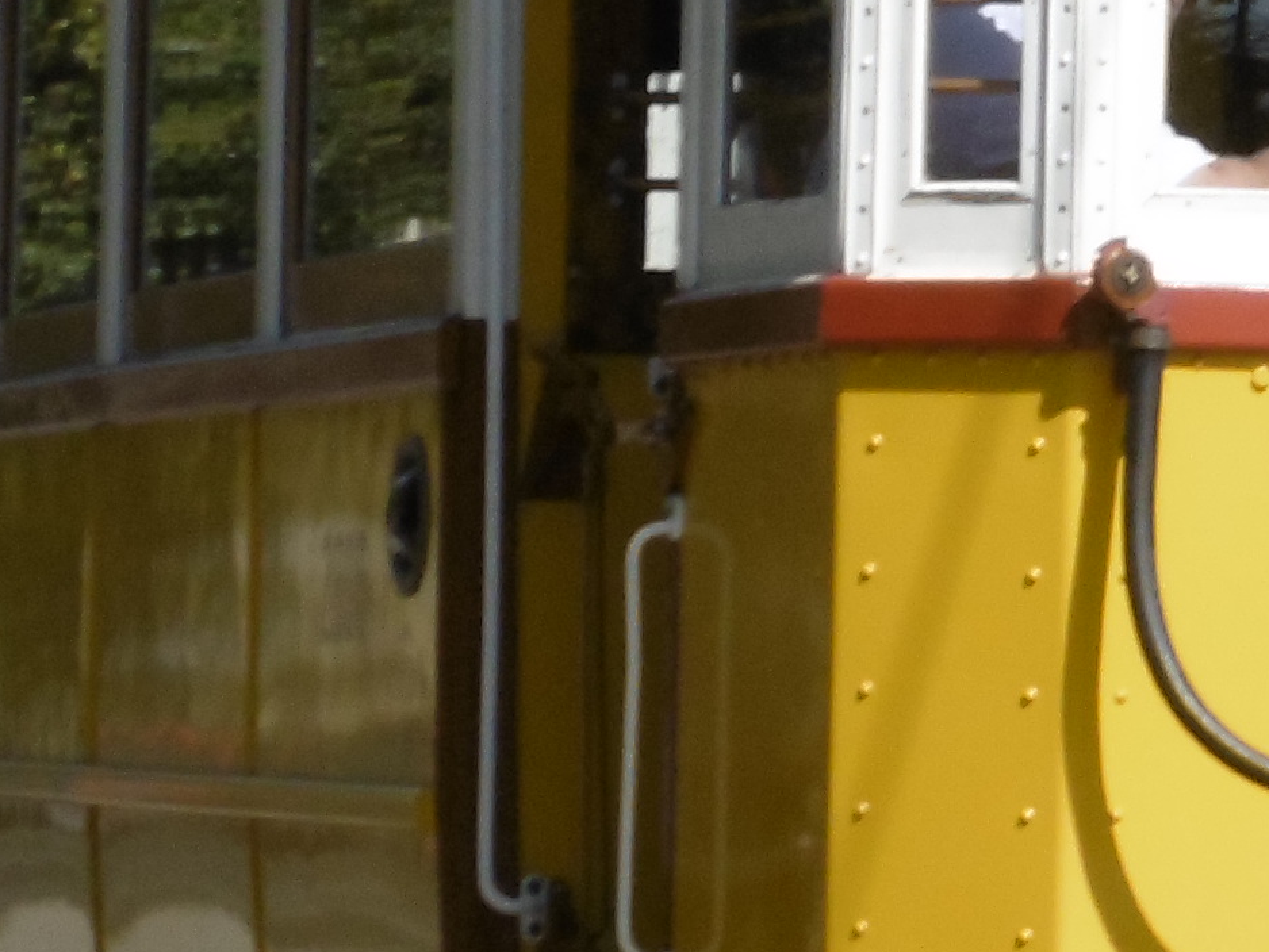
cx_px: 1553
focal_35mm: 334
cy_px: -230
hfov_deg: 5.9
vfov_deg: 4.4
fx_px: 12247
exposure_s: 1/640
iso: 100
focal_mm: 12.1
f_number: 4.4
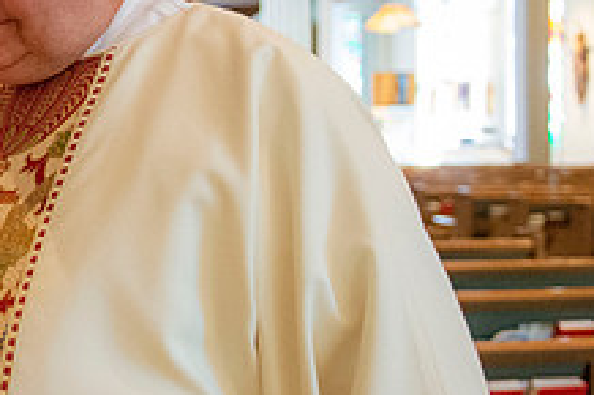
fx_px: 1187
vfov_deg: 18.9
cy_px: 150
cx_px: -38
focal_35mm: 72
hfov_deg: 26.2
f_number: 2.8
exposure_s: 1/320
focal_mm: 27
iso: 12800
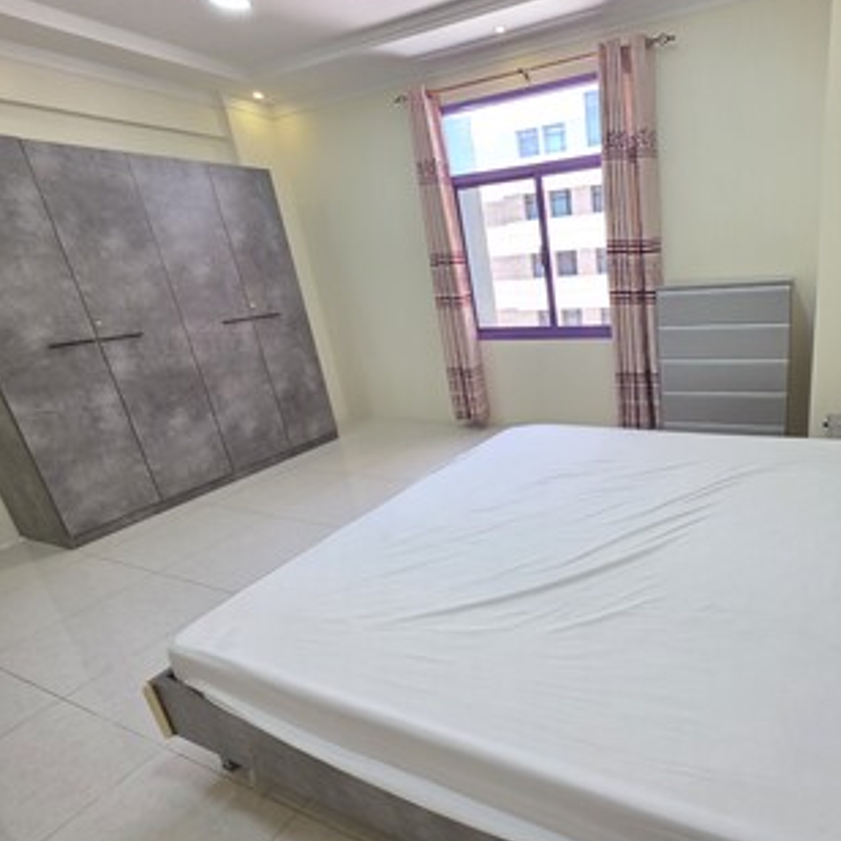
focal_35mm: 17
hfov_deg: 78.7
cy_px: 426
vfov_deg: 84.0
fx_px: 467
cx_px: 614
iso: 125
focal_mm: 2.2
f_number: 1.9
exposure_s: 1/100
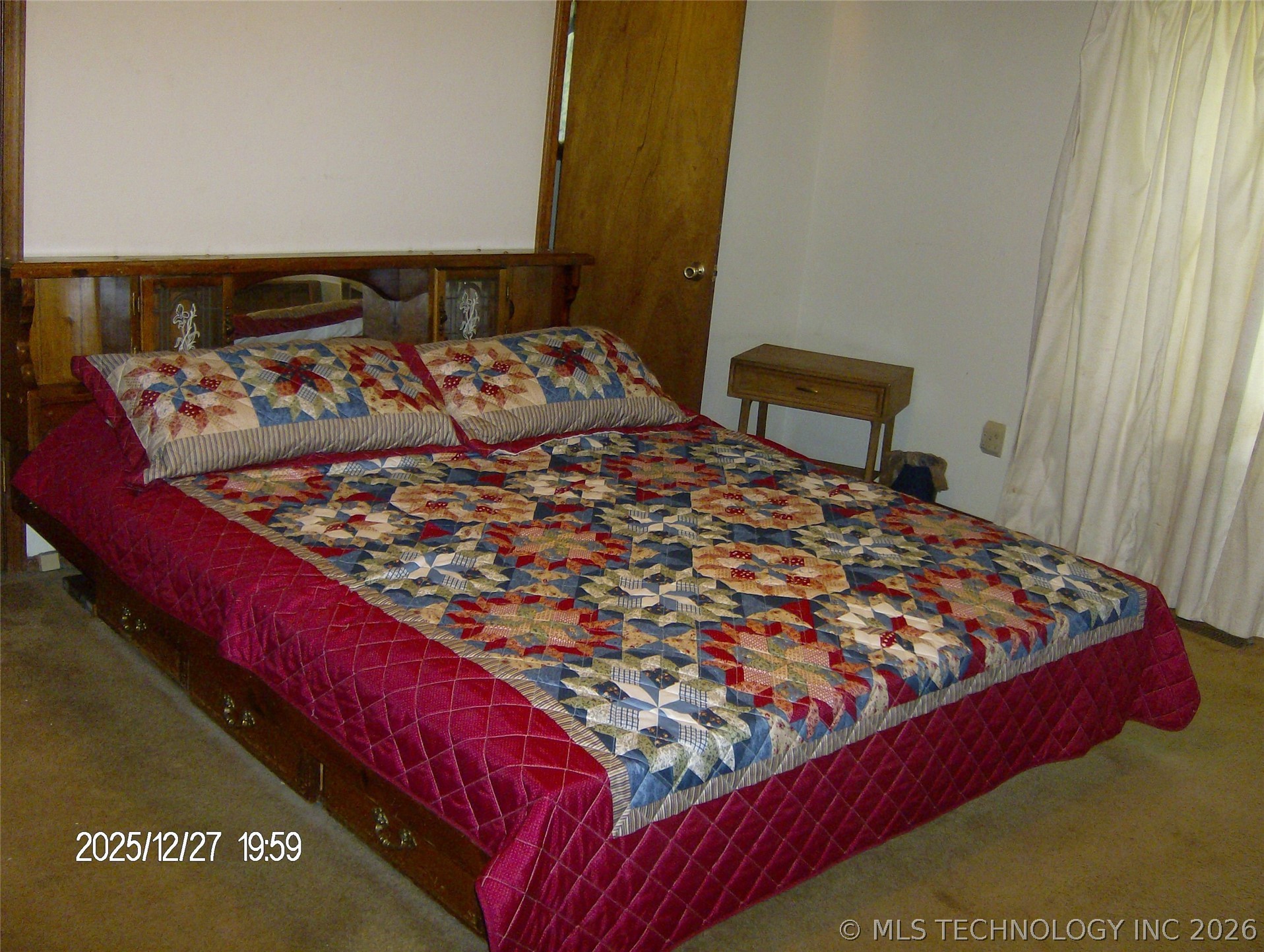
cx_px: 632
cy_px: 476
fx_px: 1316
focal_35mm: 36
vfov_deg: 39.7
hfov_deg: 51.3
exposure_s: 1/60
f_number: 2.8
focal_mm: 6
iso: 200
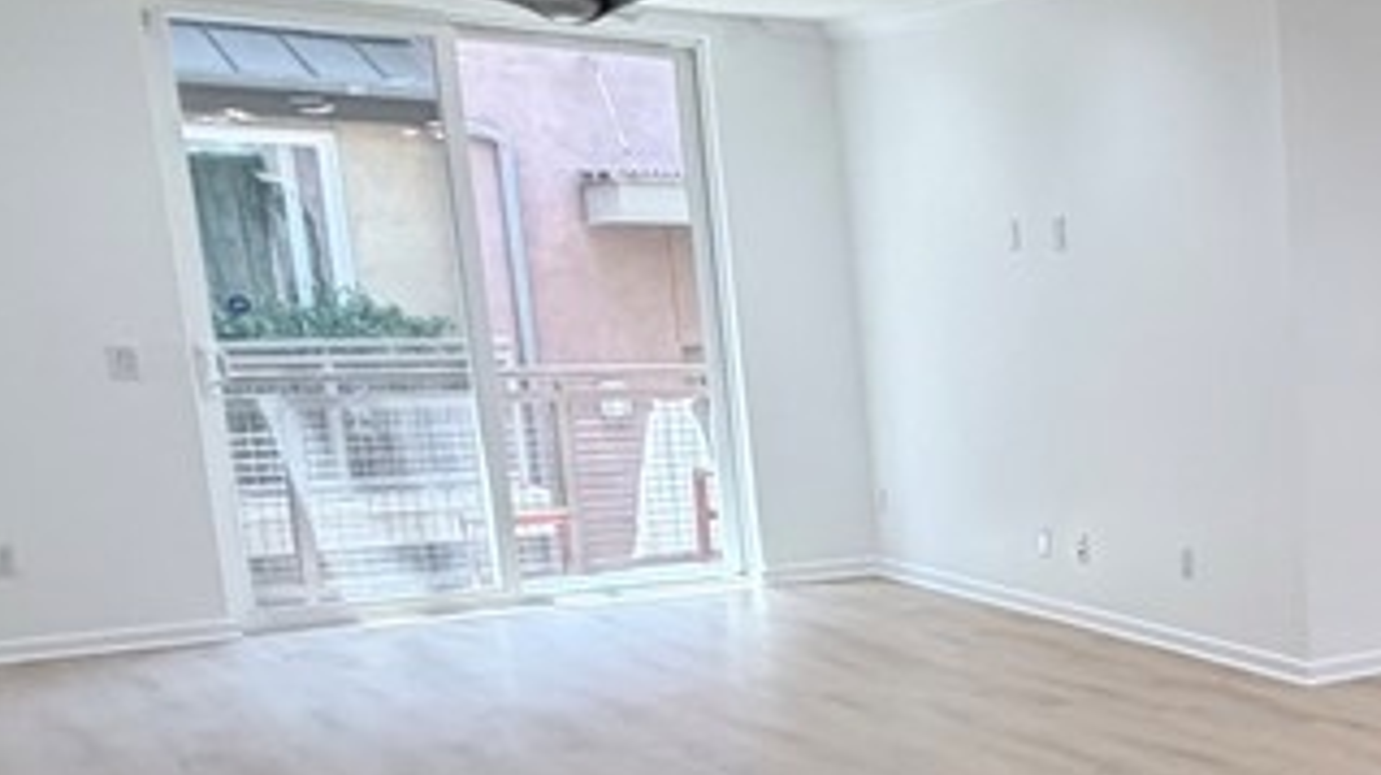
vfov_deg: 24.1
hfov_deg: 30.4
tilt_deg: -10.6
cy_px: 593
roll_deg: -0.4
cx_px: 1905
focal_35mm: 49
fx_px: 1793
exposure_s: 1/120
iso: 250
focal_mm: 2.22
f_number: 2.2
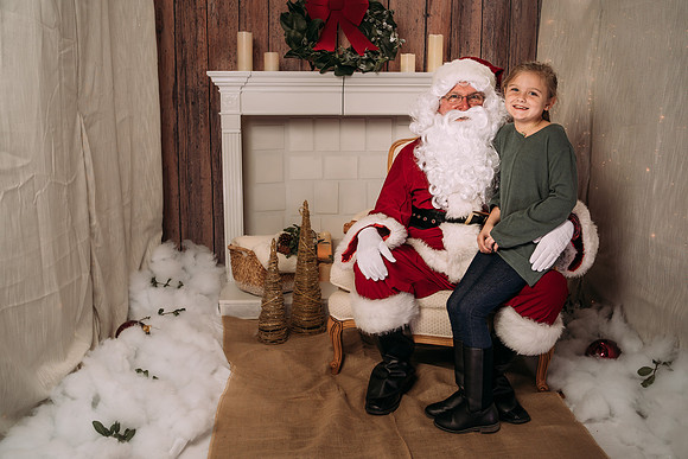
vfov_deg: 35.9
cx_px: 344
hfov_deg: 51.9
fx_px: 708
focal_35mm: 37
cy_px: 228
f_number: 5.6
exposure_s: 1/100
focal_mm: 35
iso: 100
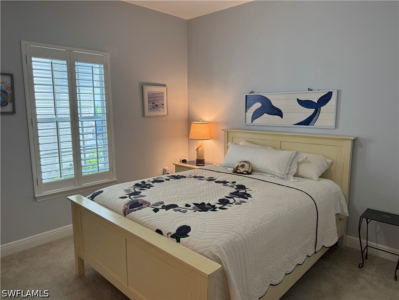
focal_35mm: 24
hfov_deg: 71.6
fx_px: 277
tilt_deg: -9.2
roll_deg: +0.7
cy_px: 150
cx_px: 200
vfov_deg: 56.8
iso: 125
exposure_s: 1/120
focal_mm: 6.76
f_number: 1.78
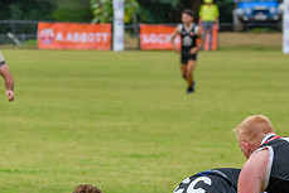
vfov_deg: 3.0
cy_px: 218
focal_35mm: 457
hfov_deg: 4.5
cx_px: 241
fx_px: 3671
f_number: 5
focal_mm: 150
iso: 900
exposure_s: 1/2000
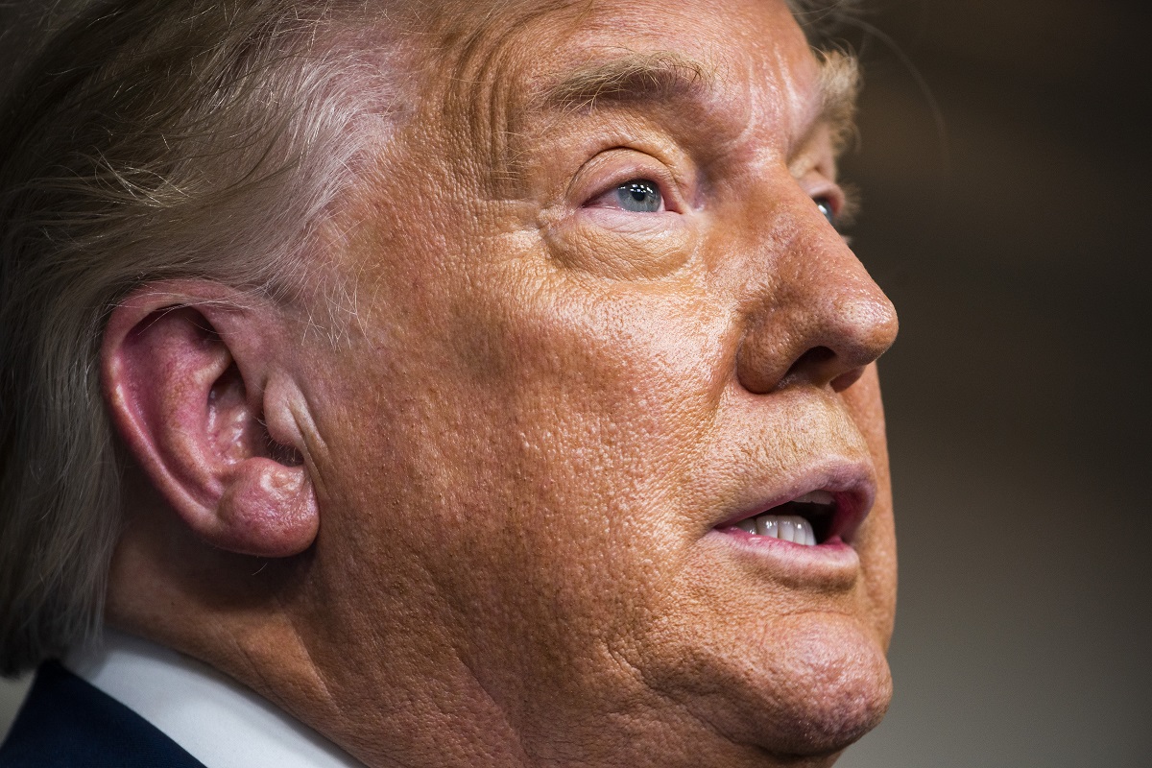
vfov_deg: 2.5
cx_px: 576
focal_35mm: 560
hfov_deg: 3.7
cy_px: 384
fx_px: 17919
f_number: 5.6
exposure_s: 1/160
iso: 1600
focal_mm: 560
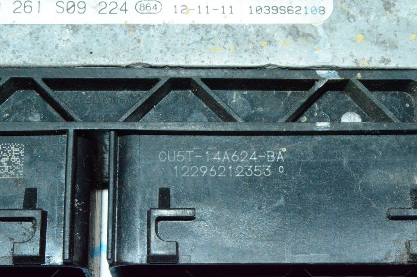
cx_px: 208
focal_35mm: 82
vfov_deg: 16.5
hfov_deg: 24.6
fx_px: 955
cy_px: 138
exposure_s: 1/80
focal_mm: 55
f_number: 36
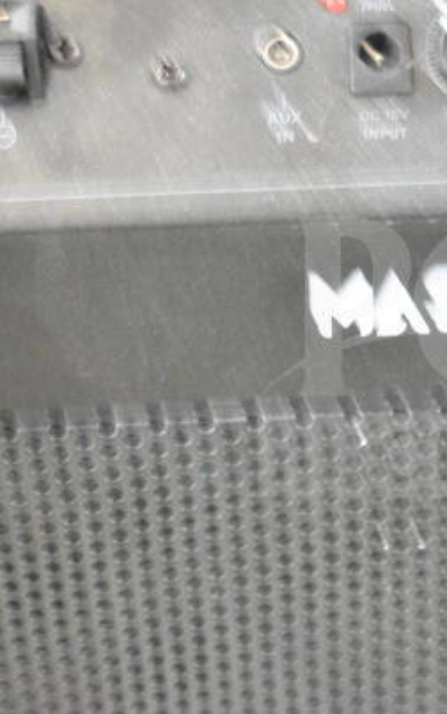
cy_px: 357
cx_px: 456
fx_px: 2163
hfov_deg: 11.7
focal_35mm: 111
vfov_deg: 18.8
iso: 25600
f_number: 5.3
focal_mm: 48
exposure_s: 1/25
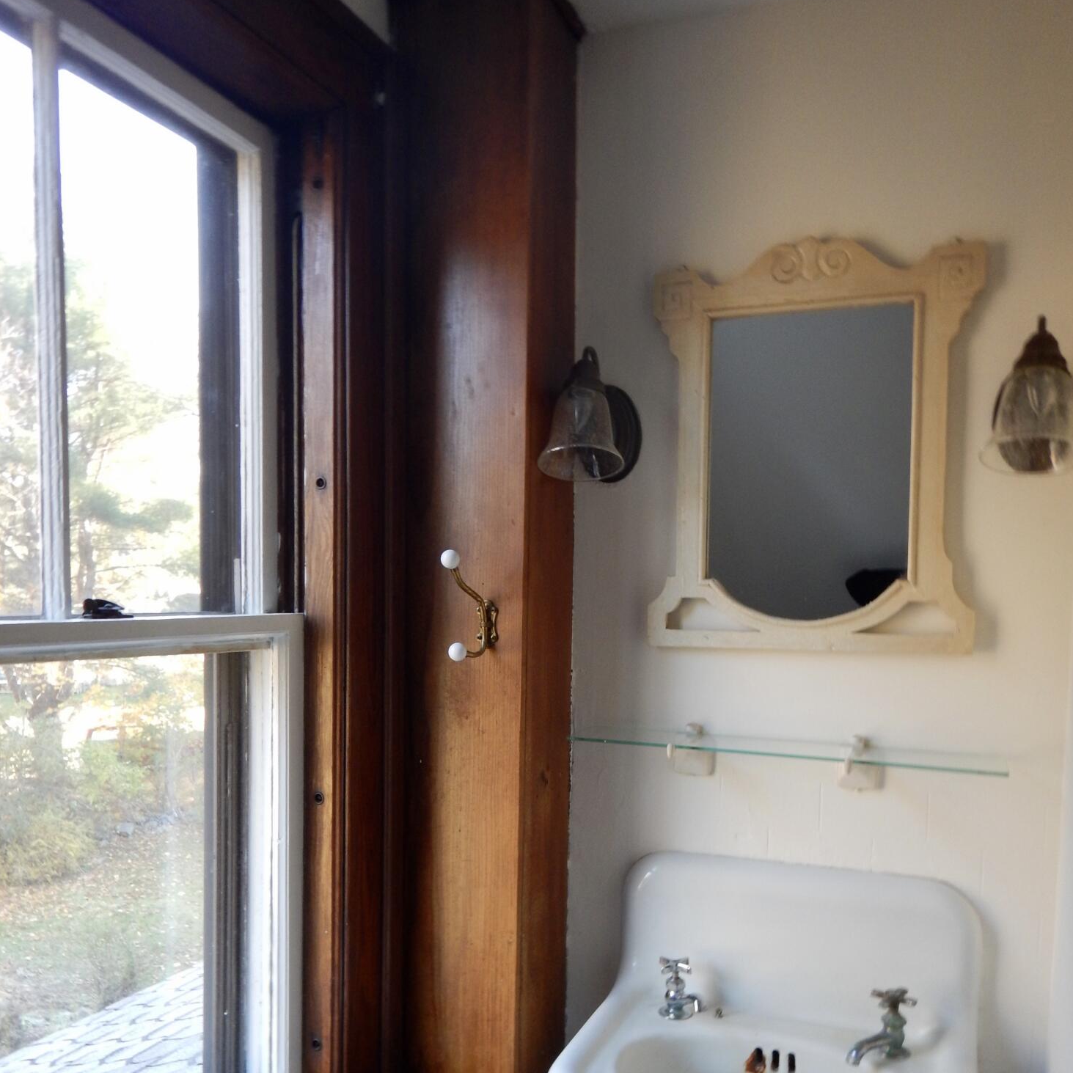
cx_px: 536
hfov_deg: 55.6
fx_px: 1017
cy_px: 668
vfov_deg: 55.0
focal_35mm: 29
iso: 160
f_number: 2.8
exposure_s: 1/30
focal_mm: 4.3
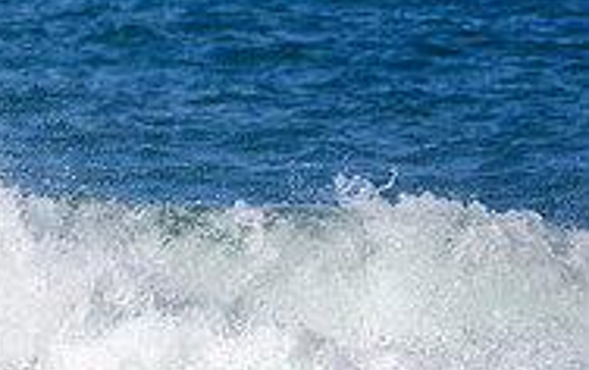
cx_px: -313
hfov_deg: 0.9
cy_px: 362
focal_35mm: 2358
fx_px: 37896
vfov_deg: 0.6
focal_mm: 500
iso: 500
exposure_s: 1/4000
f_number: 5.6
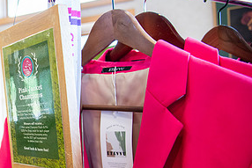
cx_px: -7
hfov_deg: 35.3
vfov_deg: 26.6
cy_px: 131
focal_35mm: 50
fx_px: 350
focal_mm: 24
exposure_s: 1/100
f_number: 4
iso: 1600
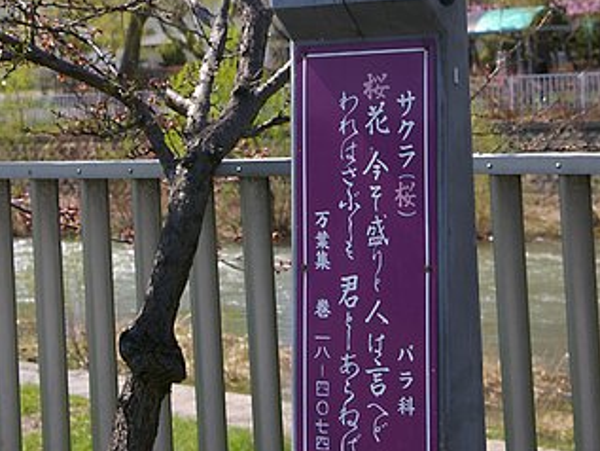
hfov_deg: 18.8
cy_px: 61
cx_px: 291
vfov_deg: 14.0
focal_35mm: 105
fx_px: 1817
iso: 200
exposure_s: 1/160
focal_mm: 45
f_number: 8
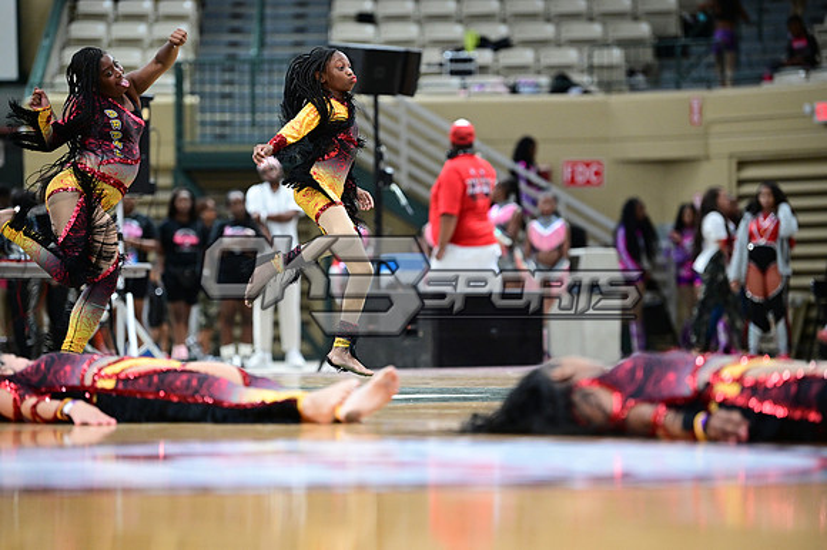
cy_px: 275
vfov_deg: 8.6
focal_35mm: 160
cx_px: 414
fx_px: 3673
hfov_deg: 12.8
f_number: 3.2
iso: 6400
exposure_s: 1/1000
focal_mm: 160
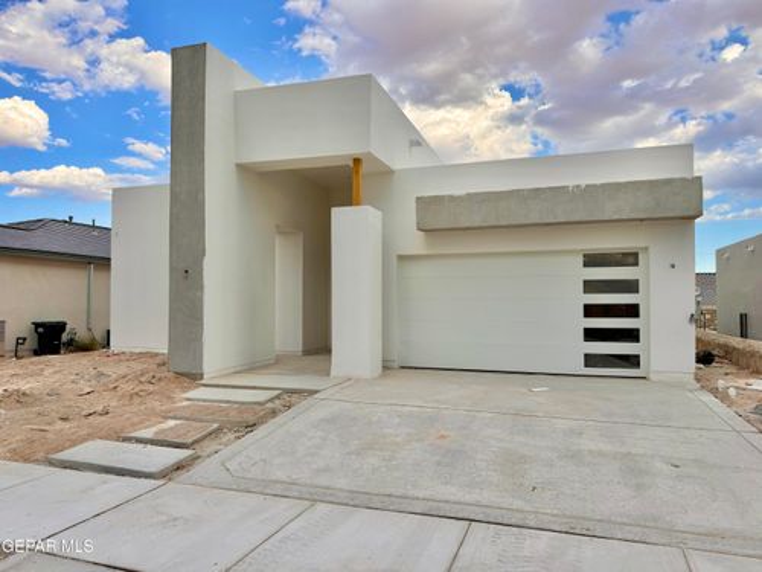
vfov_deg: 56.8
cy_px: 286
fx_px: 528
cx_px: 381
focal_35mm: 24
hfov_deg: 71.6
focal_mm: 6.76
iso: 80
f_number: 1.78
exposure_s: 1/3425
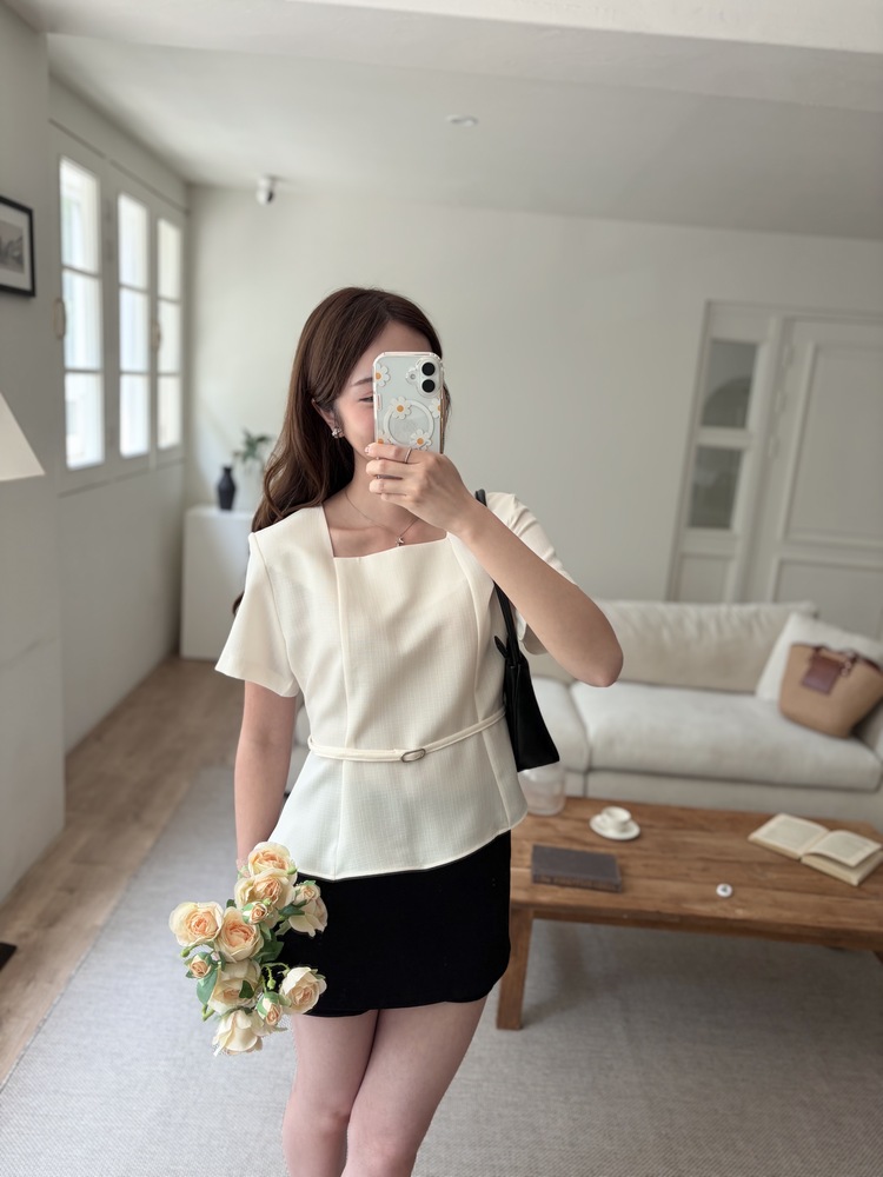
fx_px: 884
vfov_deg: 67.3
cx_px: 442
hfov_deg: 53.1
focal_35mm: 26
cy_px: 588
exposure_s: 1/122
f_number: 1.6
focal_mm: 5.96
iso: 64
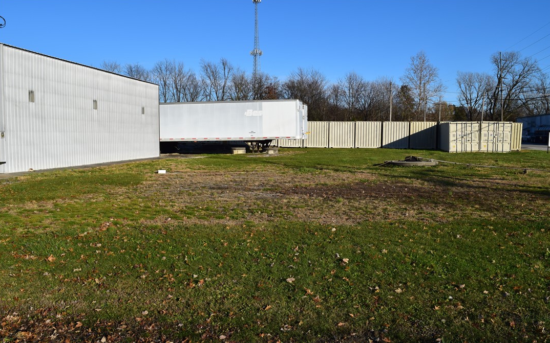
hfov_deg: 56.7
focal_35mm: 34
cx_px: 276
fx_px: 510
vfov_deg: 37.3
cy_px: 181
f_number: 11
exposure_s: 1/500
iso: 200
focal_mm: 22
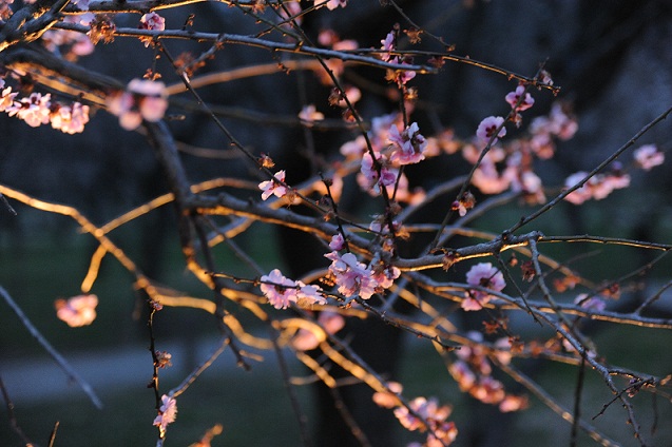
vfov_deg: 15.2
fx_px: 1679
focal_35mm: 90
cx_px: 336
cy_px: 224
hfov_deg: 22.6
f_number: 5.6
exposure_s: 1/40
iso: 3200
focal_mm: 90
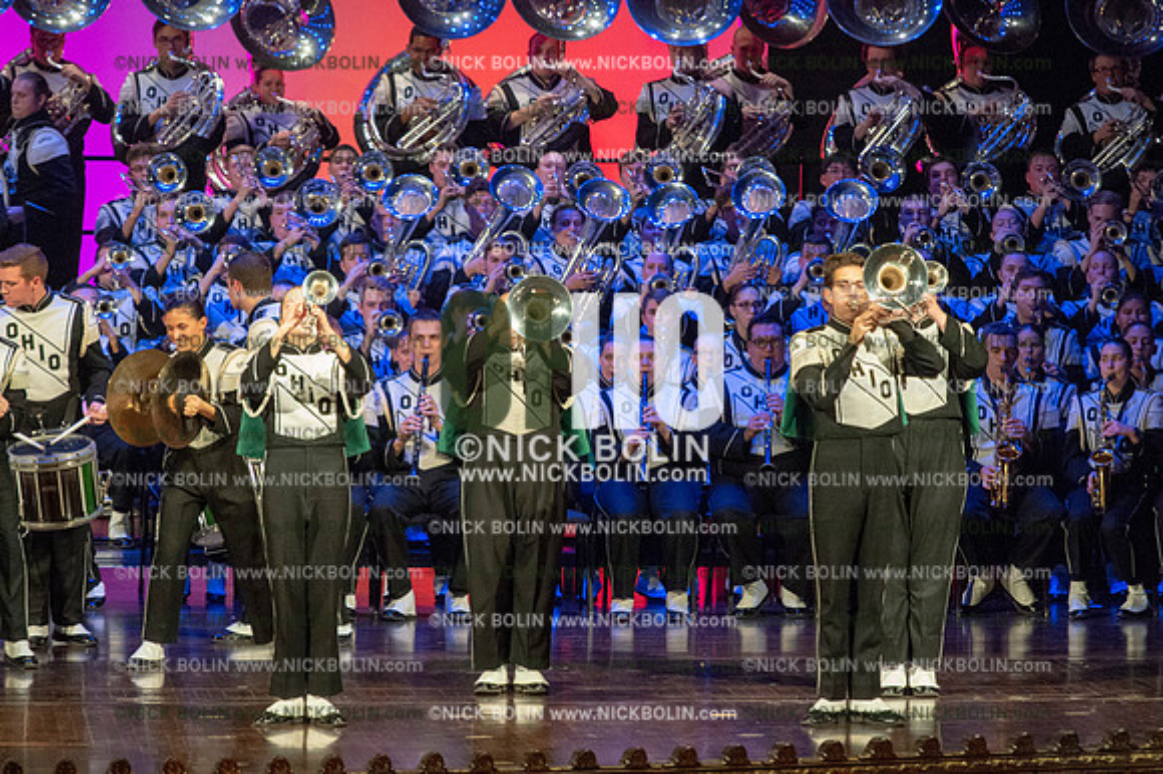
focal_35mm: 220
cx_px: 582
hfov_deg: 9.4
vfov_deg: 6.2
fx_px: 7103
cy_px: 387
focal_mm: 220
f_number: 5.6
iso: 8000
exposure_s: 1/250
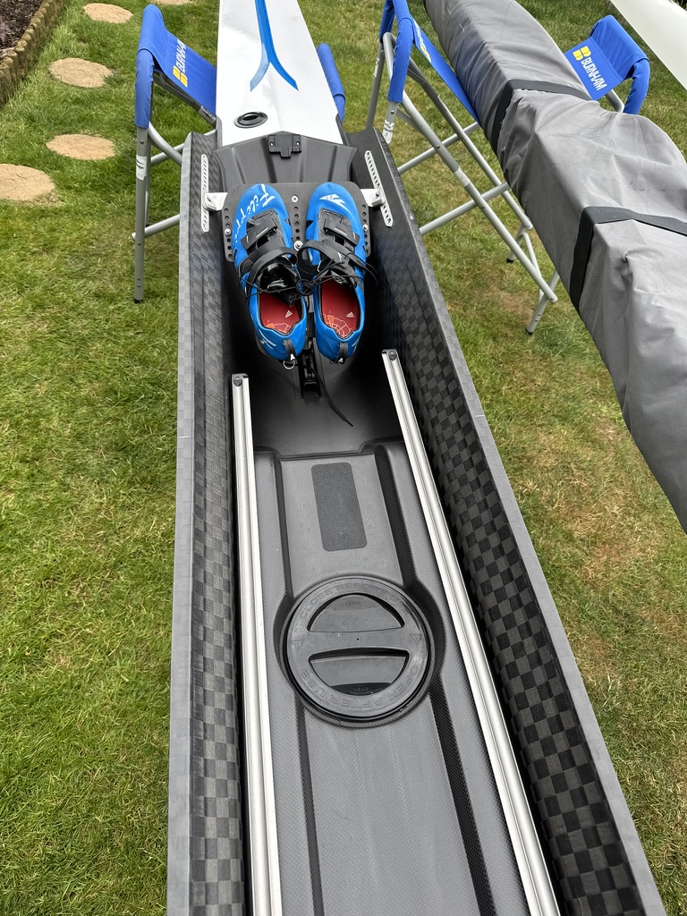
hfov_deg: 56.8
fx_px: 635
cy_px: 458
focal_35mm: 24
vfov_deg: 71.6
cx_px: 344
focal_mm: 6.76
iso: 64
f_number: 1.78
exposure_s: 1/121
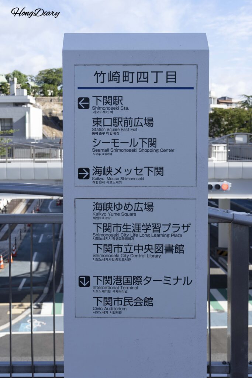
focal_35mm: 48
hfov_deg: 28.1
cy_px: 189
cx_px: 126
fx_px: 504
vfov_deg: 41.1
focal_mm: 48
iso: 100
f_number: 10
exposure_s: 1/100
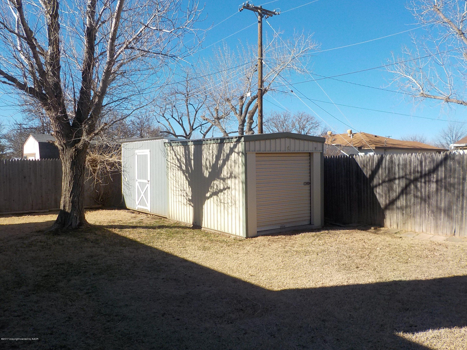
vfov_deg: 46.8
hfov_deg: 60.0
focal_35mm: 30
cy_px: 175
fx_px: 405
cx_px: 234
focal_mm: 4.1
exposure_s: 1/1000
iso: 125
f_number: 3.3
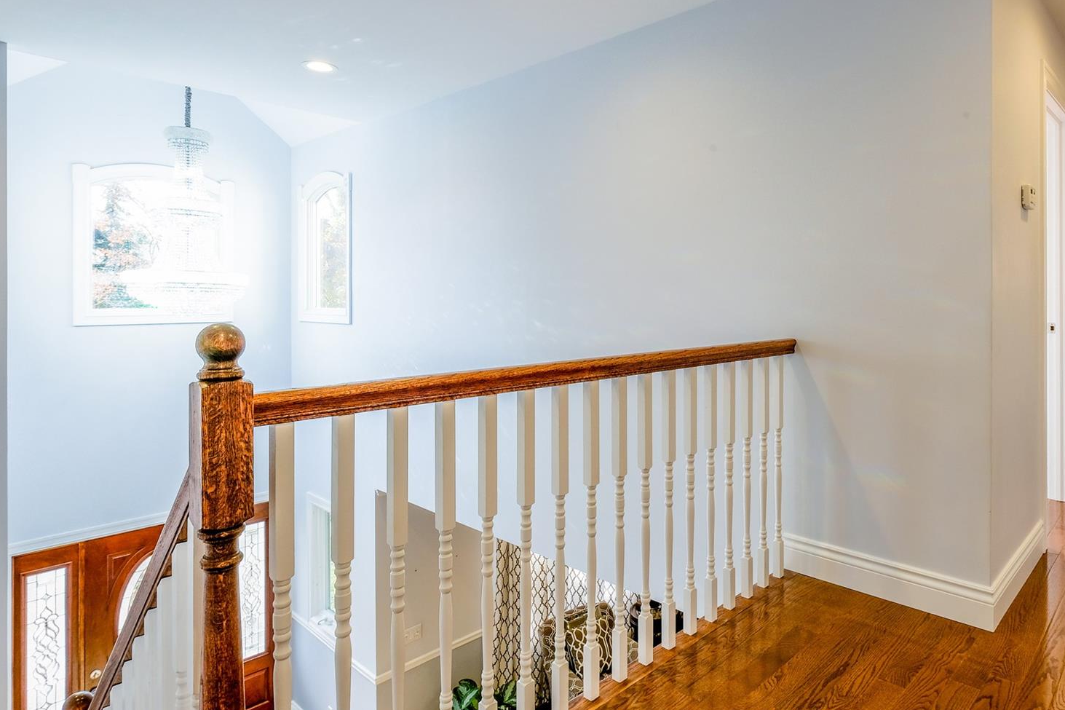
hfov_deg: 79.5
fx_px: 621
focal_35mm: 21
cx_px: 676
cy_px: 296
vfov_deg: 59.1
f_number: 10
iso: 400
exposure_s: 1/40
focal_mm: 10
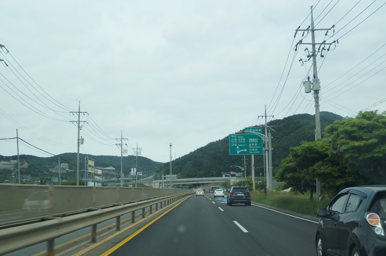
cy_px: 128
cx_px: 193
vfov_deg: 29.8
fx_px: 482
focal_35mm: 45
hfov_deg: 43.6
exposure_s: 1/125
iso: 100
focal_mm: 30
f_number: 6.3
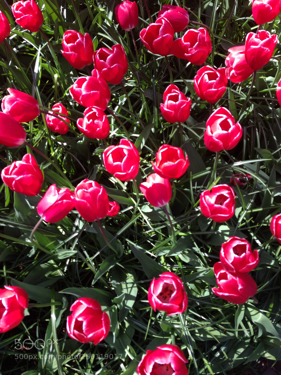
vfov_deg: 55.4
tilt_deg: -72.2
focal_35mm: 33
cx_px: 140
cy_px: 188
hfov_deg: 42.9
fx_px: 357
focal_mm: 4.12
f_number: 2.4
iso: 50
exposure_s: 1/230
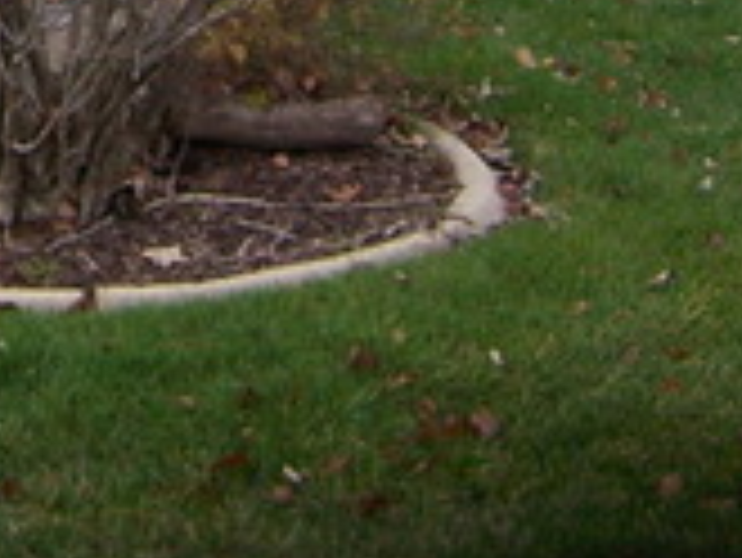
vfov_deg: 10.7
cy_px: -500
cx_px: -283
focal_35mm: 128
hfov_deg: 14.6
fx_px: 2746
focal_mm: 5.5
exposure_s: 1/250
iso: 80
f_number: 3.4
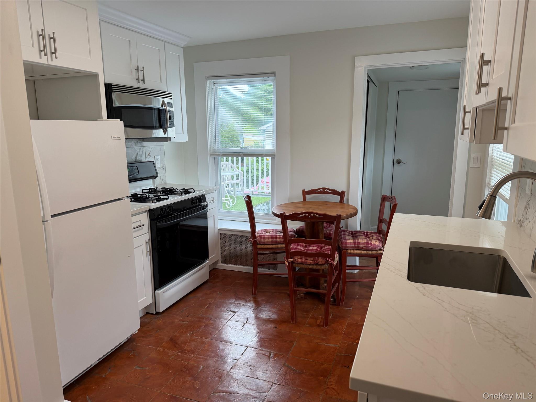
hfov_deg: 71.6
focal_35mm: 24
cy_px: 201
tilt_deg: -11.3
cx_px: 268
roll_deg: +0.4
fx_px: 372
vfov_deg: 56.8
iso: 100
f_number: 1.78
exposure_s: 1/111
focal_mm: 6.76
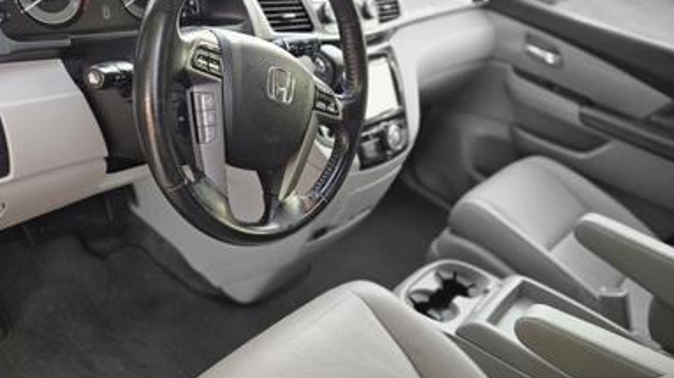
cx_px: 324
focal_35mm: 33
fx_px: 589
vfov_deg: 35.5
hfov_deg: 59.5
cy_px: 165
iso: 400
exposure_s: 1/240
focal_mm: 5.4
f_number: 1.8
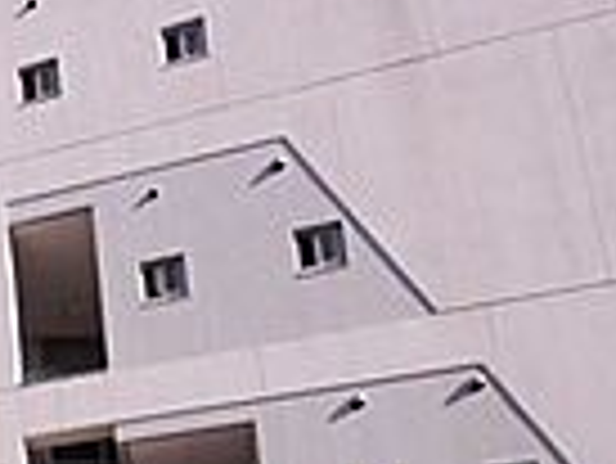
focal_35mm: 59
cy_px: 640
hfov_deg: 26.3
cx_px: -238
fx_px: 1051
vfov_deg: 21.8
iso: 1600
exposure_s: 1/2500
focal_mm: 9
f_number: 10
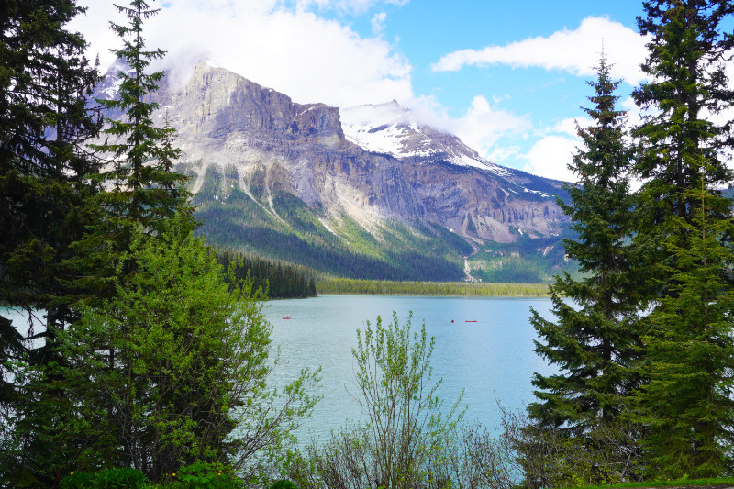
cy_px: 244
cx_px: 367
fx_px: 673
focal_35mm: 33
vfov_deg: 40.0
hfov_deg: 57.2
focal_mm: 22
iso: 100
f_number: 9
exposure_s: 1/125
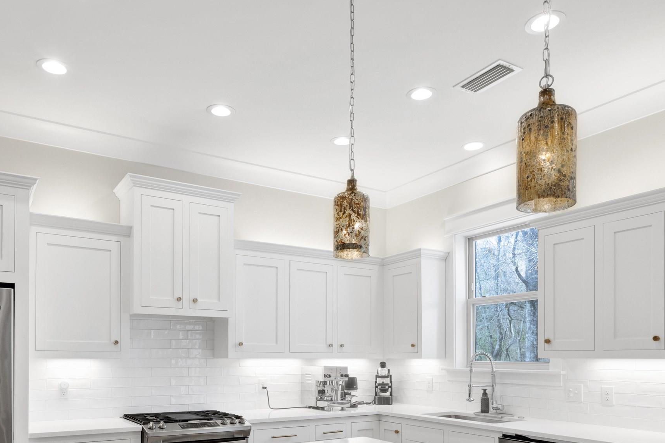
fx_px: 515
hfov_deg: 65.5
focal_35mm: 28
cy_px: 354
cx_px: 298
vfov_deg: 44.3
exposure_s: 1/10
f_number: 11
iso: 400
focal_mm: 15.5
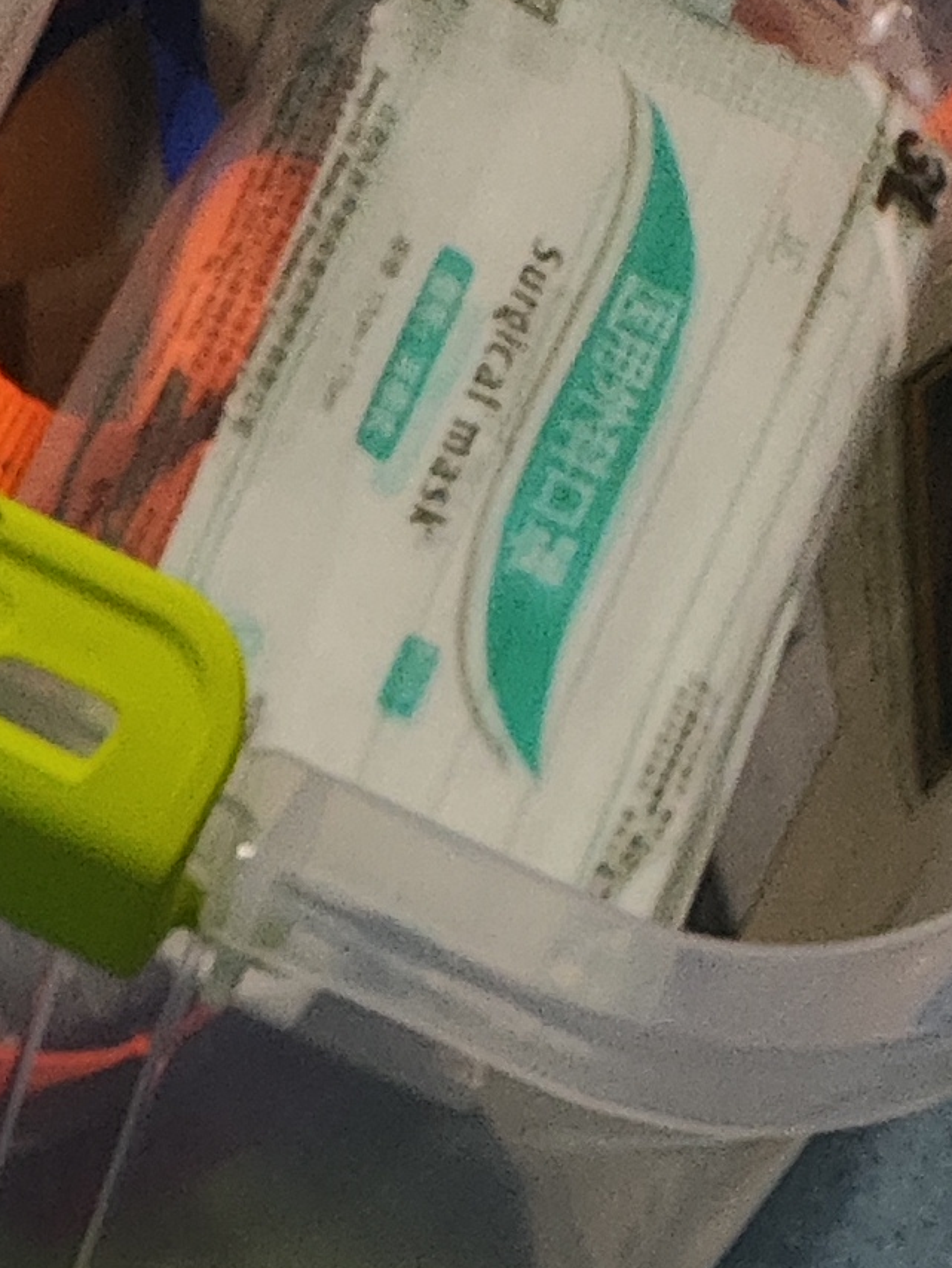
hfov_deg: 10.2
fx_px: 4765
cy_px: 3114
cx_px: -1152
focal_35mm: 130
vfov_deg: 12.0
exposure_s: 1/33.3
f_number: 1.8
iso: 460
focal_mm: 4.68
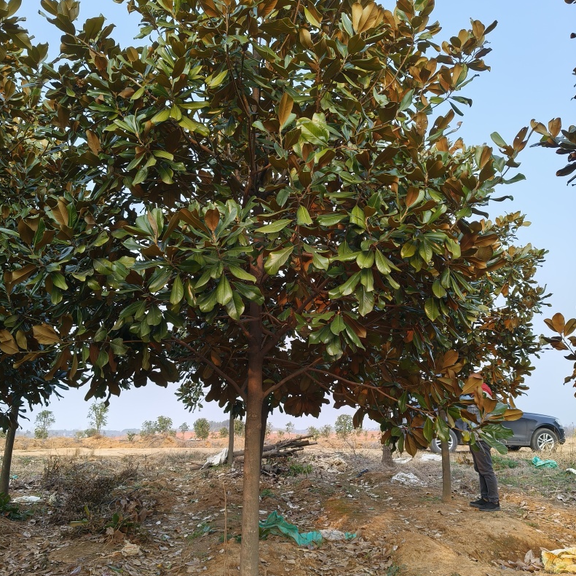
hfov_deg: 52.5
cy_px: 321
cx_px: 286
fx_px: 584
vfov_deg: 52.4
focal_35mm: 31
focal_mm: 4.84
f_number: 1.8
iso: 80
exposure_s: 1/354
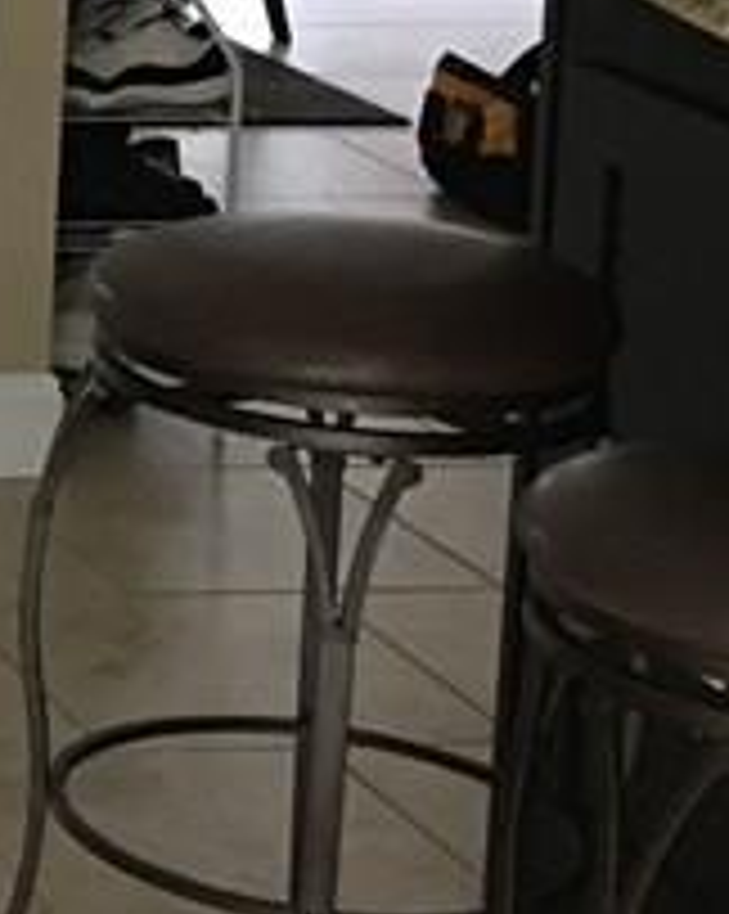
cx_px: -1170
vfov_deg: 13.0
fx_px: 3862
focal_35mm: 143
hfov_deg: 9.3
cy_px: -293
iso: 100
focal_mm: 4.15
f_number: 2.2
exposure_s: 1/15
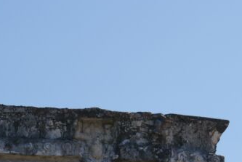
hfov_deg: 8.2
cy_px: 164
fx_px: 1696
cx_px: 108
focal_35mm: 252
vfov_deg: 5.5
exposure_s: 1/160
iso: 100
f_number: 11
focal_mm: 70
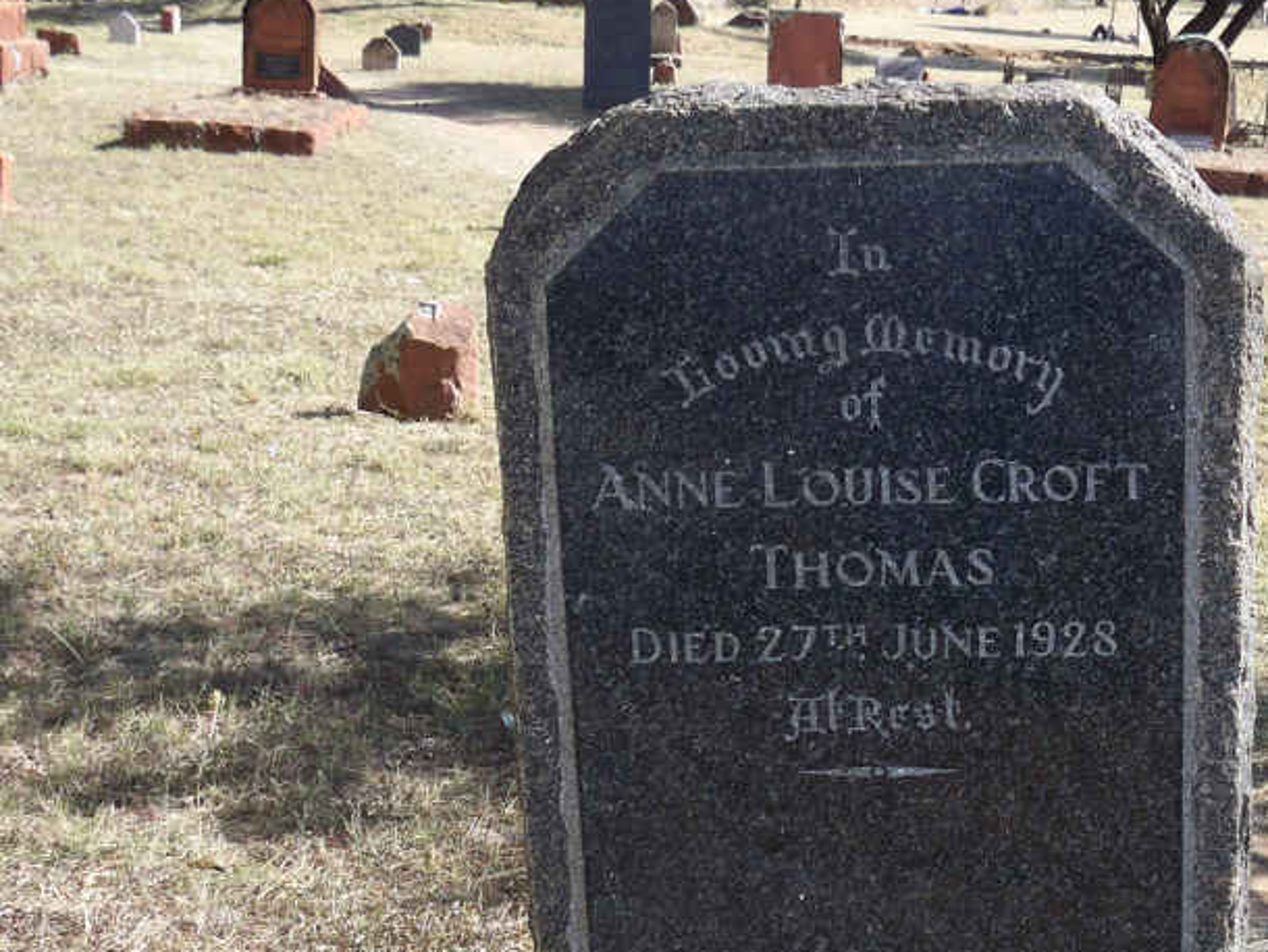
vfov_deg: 21.9
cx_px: 930
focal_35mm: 67
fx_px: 2455
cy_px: 597
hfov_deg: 28.6
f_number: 3.1
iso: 64
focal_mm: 6.3
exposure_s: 1/320
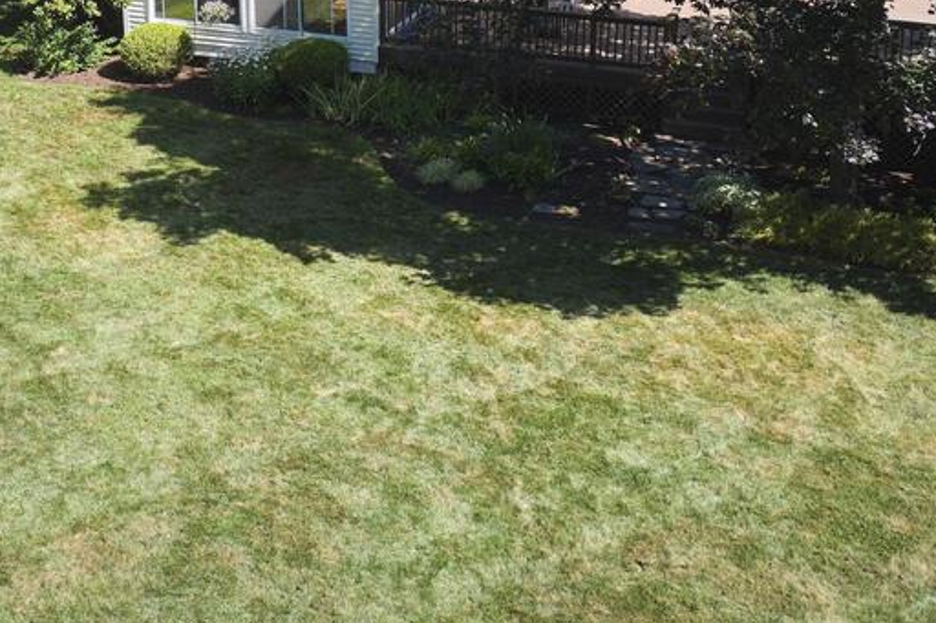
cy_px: 27
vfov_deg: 23.3
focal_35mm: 56
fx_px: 1455
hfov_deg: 35.6
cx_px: 406
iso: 100
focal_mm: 10.26
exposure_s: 1/500
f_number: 2.8
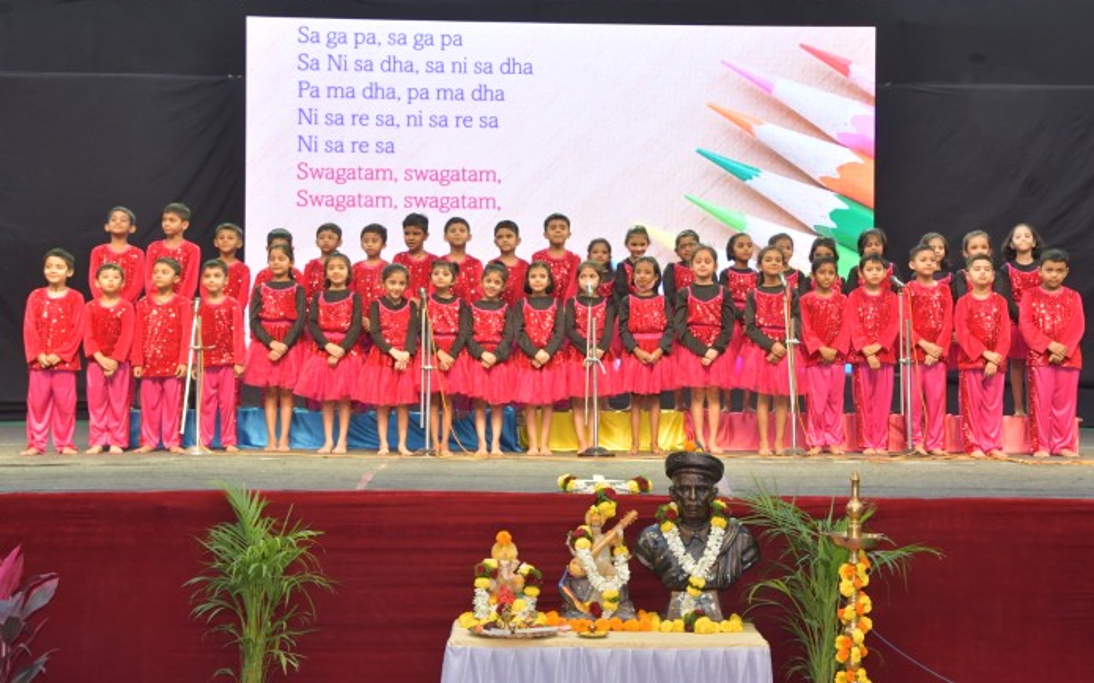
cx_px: 579
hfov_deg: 33.5
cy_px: 298
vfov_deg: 21.3
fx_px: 1818
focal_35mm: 61
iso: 1250
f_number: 9
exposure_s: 1/160
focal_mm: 35
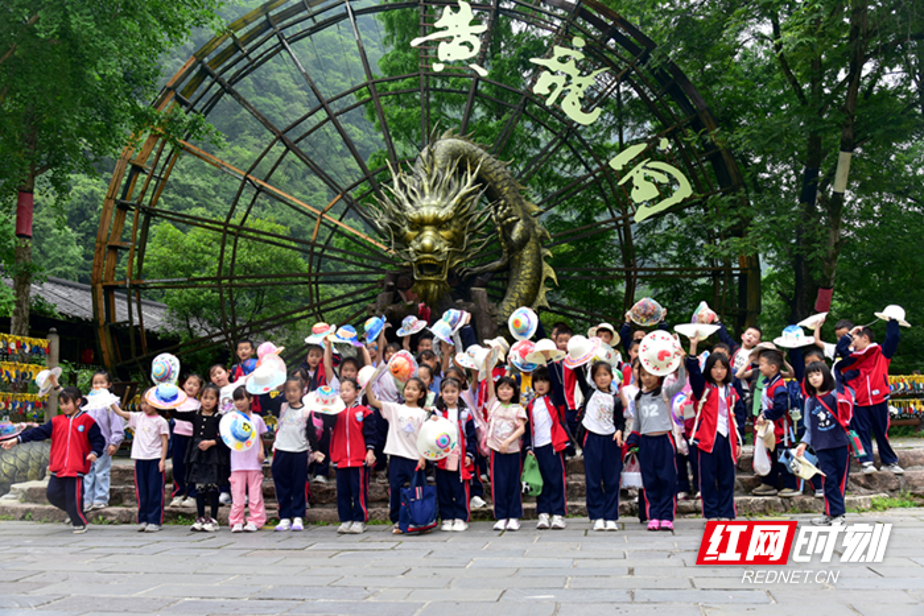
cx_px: 462
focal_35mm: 32
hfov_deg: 58.7
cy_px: 308
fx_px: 821
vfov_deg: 41.1
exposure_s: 1/125
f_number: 5.6
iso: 140
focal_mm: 32
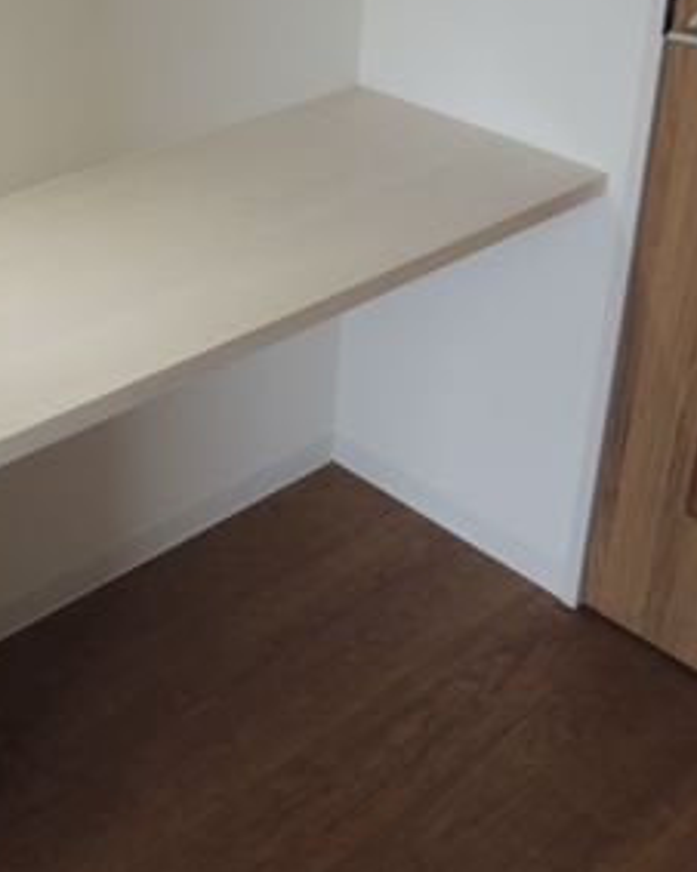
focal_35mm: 53
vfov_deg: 34.1
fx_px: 1368
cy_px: 148
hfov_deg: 27.8
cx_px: 108
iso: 100
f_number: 2.8
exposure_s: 1/40
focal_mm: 4.3
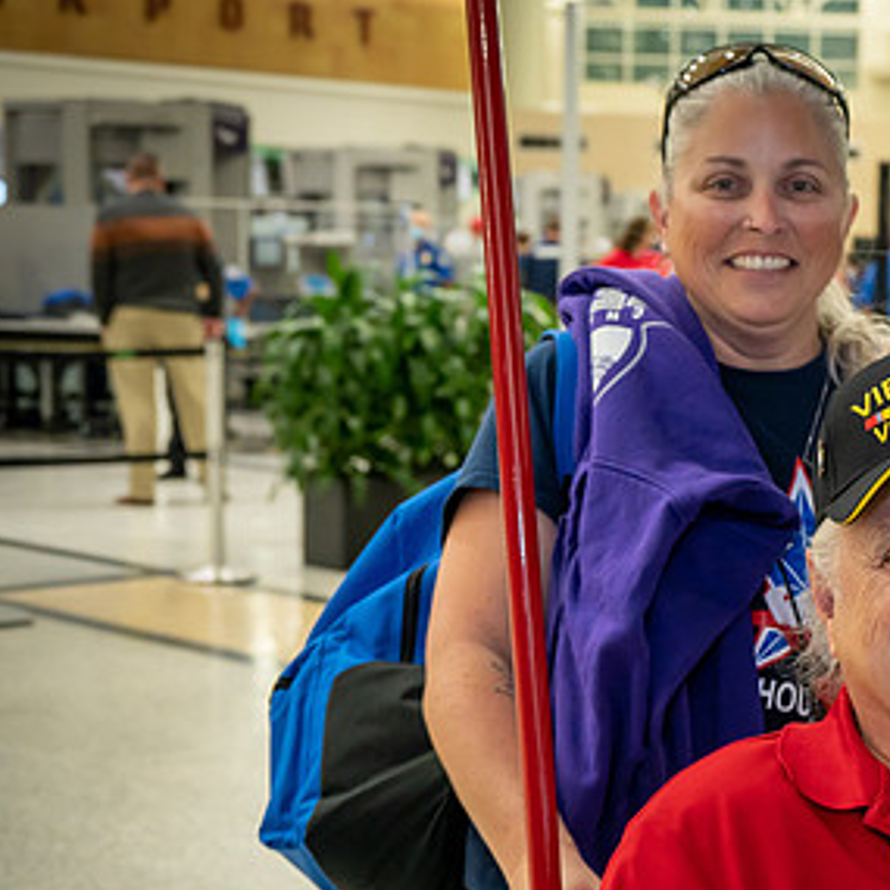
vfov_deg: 22.7
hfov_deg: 22.0
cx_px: 881
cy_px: 550
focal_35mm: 76
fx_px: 2211
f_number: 5.3
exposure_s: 1/100
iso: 1800
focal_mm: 44
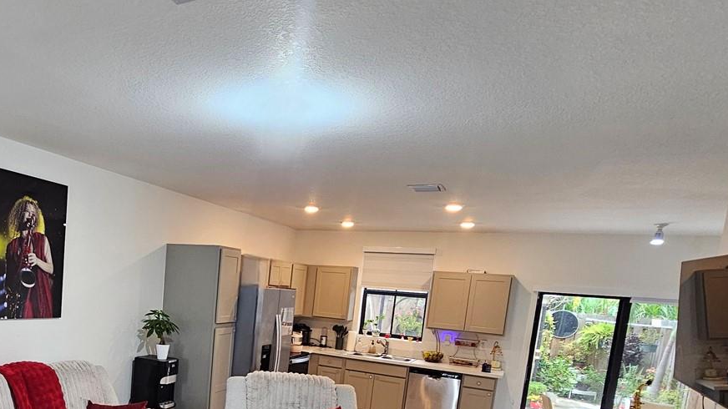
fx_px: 502
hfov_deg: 67.0
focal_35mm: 26
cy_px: 353
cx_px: 175
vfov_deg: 41.5
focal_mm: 2.2
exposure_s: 1/60.2
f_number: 2.2
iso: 160
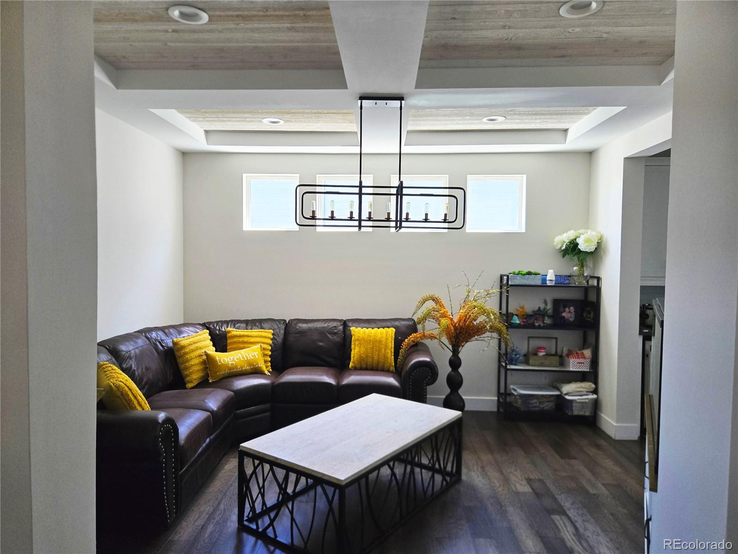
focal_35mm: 23
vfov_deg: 58.9
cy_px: 277
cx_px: 369
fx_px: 490
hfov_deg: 73.9
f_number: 1.8
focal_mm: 5.4
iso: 125
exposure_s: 1/180
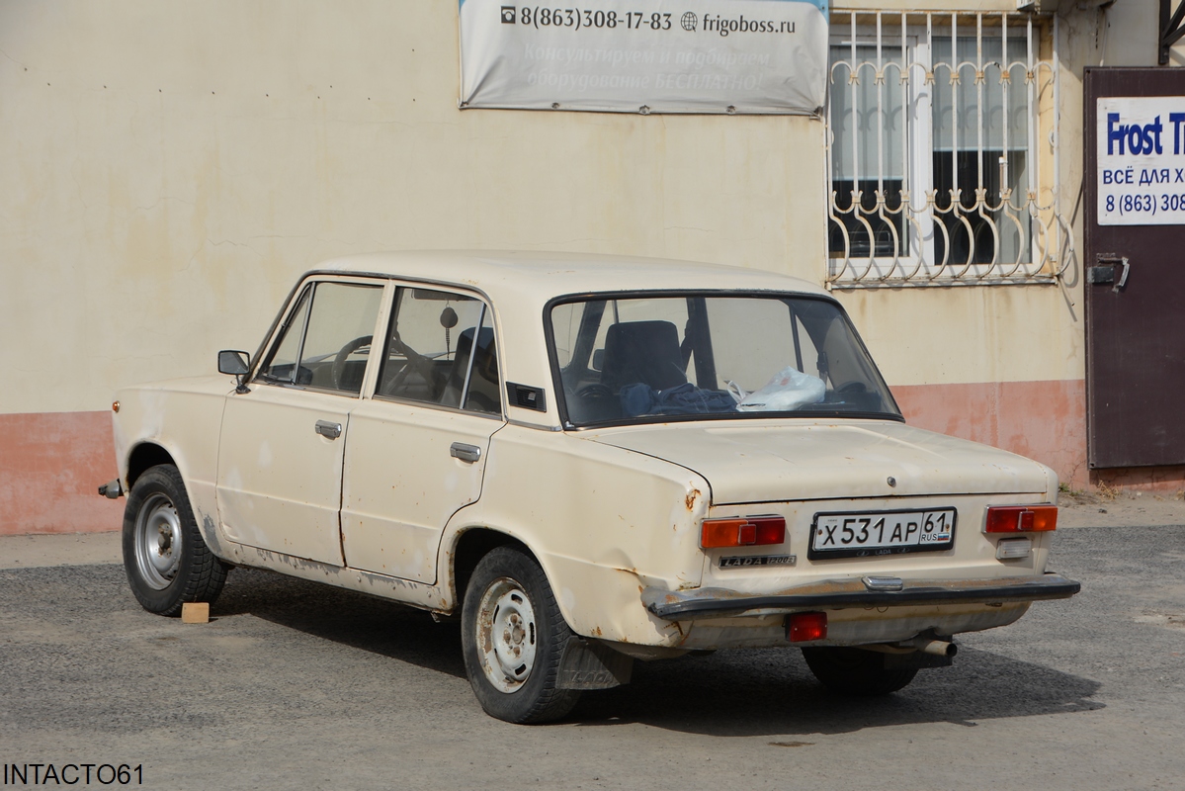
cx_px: 592
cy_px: 396
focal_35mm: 93
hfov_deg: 21.9
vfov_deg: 14.7
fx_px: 3062
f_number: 9
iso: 100
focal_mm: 62
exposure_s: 1/320
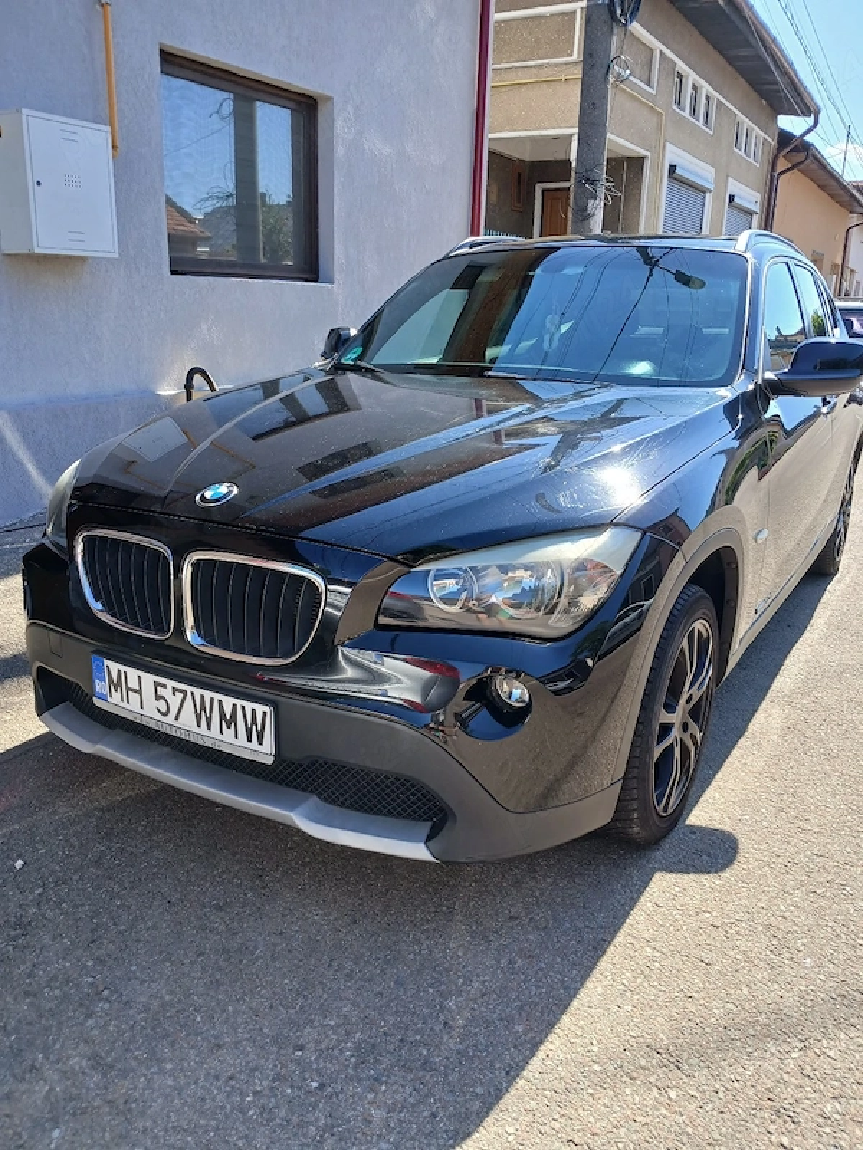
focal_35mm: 26
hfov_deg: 53.1
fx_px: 864
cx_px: 432
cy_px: 575
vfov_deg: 67.3
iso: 20
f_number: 1.8
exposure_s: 1/156
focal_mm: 3.98
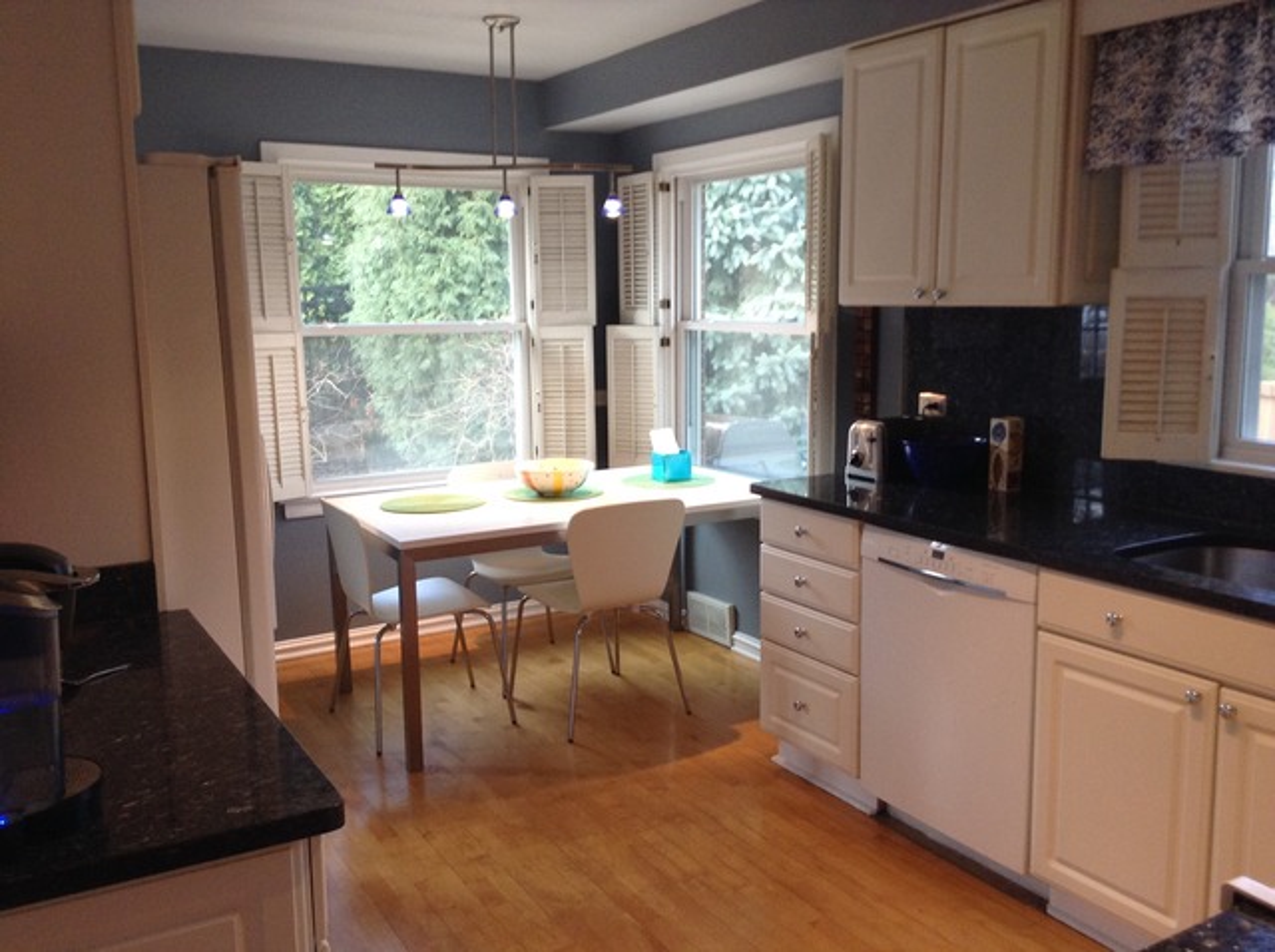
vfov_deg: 42.8
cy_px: 476
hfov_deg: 55.4
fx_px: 1214
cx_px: 638
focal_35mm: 33
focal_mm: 3.3
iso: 80
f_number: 2.4
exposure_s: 1/24
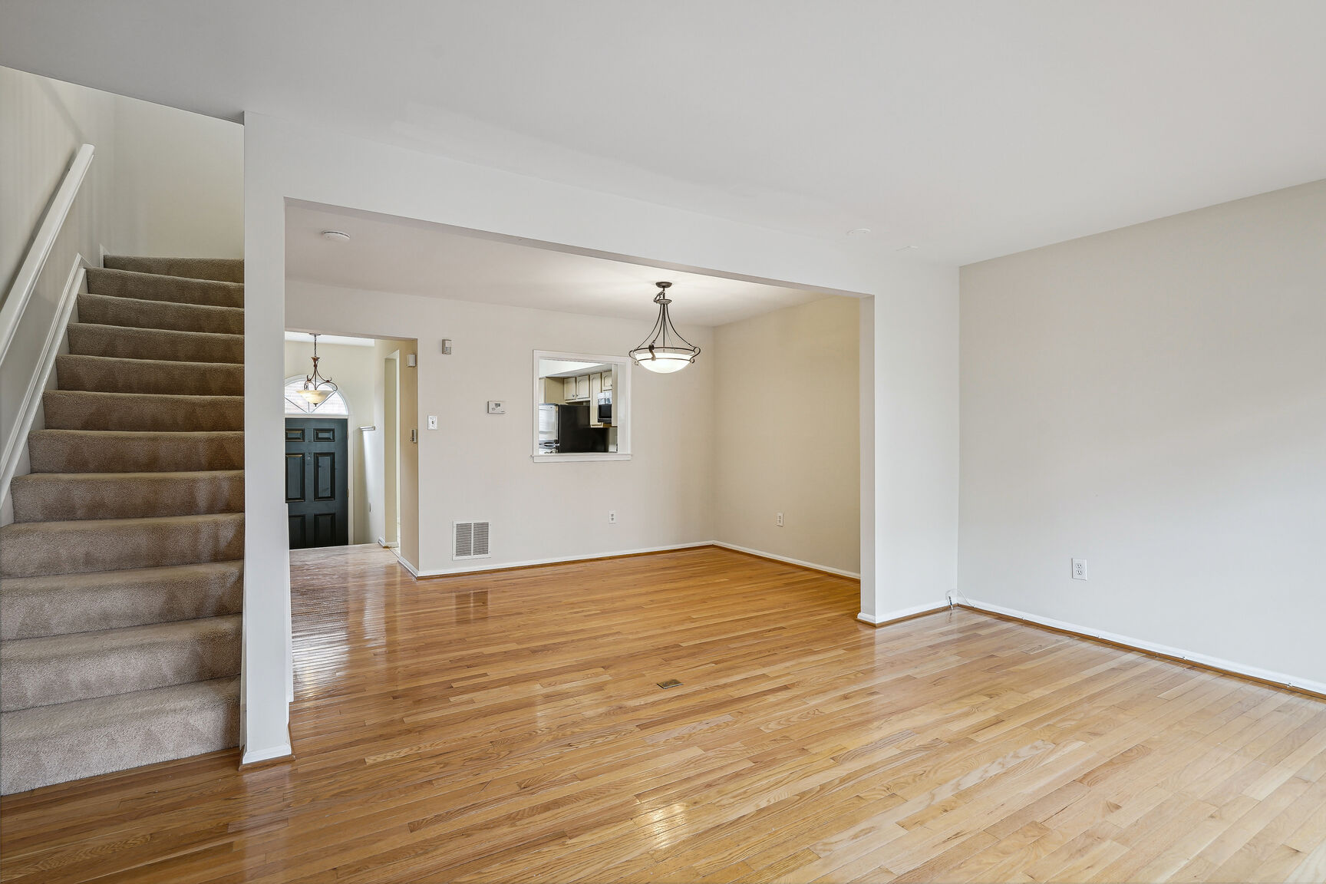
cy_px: 442
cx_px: 663
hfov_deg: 90.0
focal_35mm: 18
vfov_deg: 67.4
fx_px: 663
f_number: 8
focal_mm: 18
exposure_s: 1/8
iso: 200
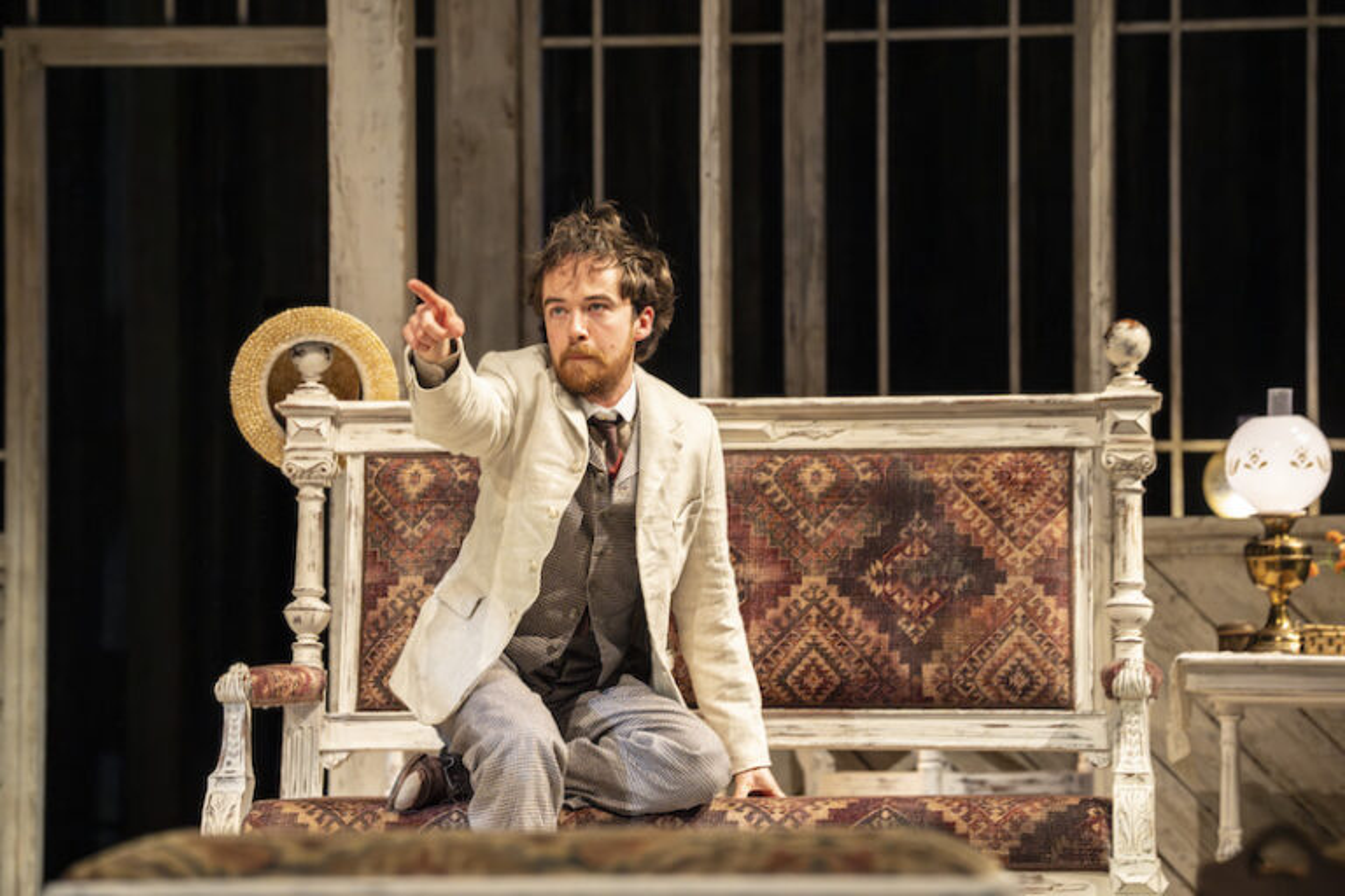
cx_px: 672
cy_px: 448
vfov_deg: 9.9
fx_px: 5193
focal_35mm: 139
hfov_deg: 14.8
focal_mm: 139
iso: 4000
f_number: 4.5
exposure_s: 1/250
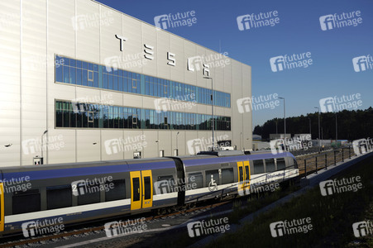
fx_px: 373
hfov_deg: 53.2
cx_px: 186
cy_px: 124
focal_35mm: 36
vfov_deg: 36.8
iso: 100
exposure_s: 1/640
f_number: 8
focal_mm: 36
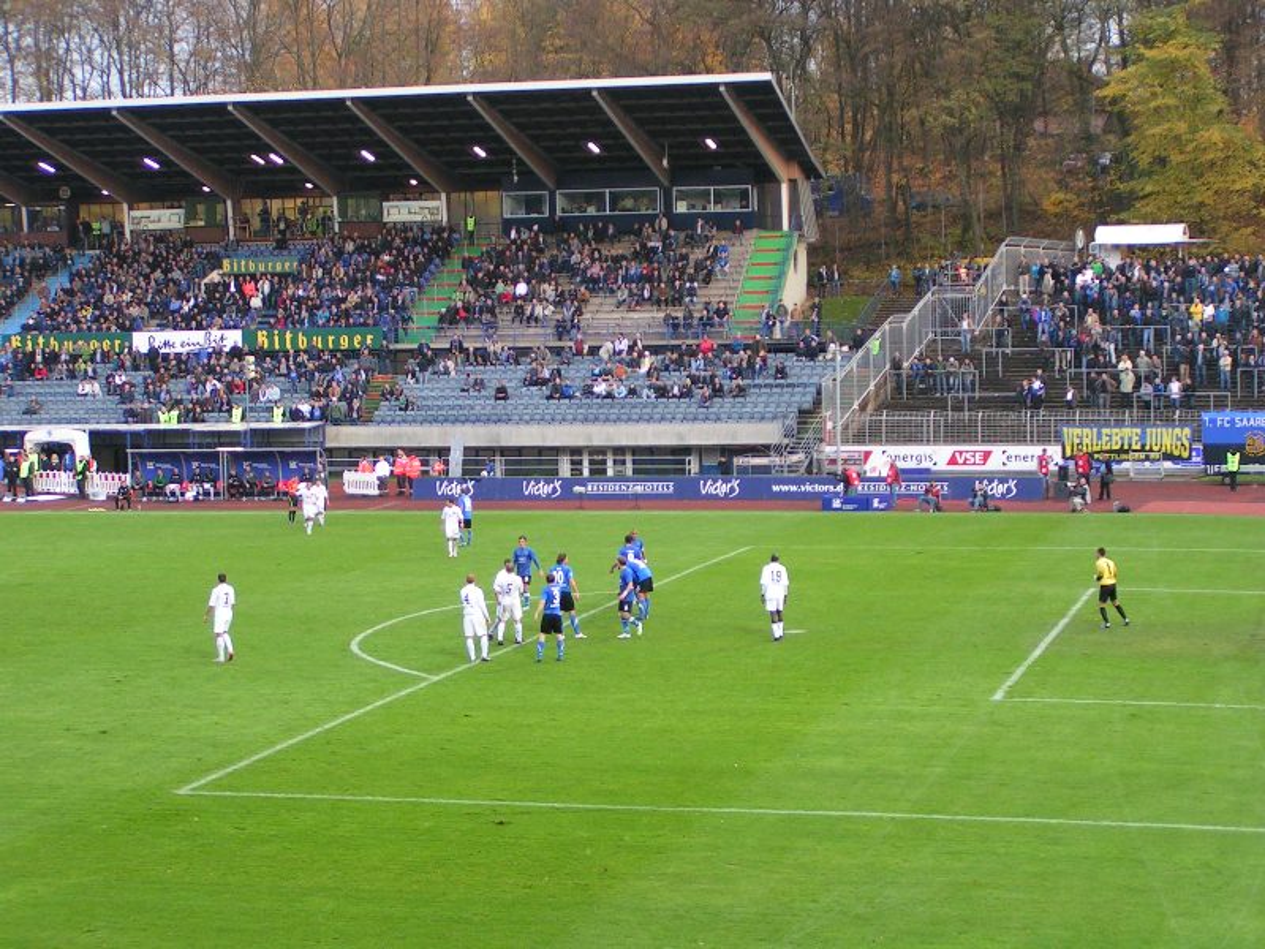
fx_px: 2631
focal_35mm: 72
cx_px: 632
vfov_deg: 20.4
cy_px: 474
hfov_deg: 27.0
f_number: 3.2
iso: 100
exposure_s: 1/100
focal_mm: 11
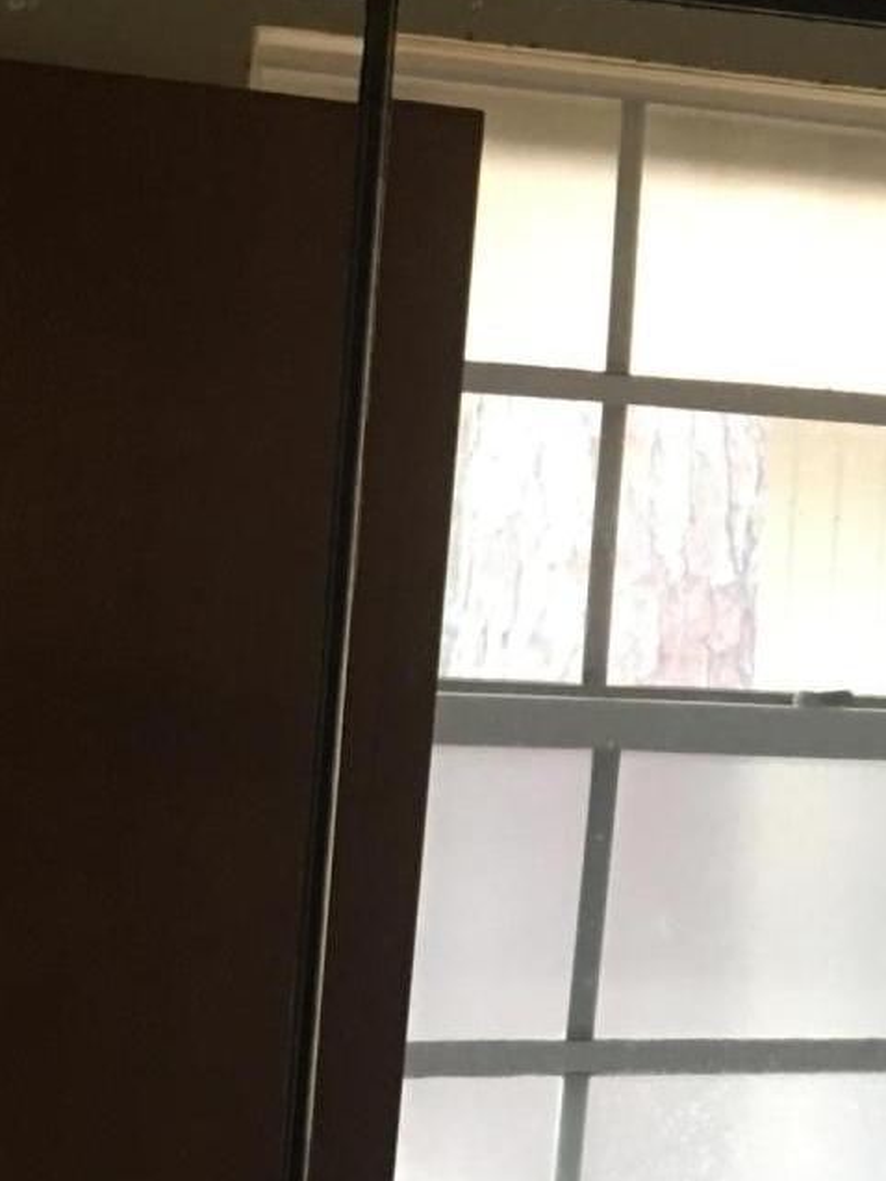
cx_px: 932
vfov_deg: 21.2
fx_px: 3104
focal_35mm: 91
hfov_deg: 15.9
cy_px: 185
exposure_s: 1/15
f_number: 2.2
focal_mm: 4.15
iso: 64
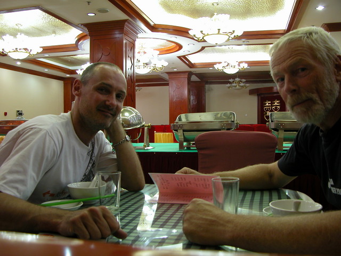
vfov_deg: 40.7
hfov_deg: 52.6
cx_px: 170
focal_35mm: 35
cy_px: 128
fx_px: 345
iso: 131
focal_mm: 8.9
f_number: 2.8
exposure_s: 1/4.3
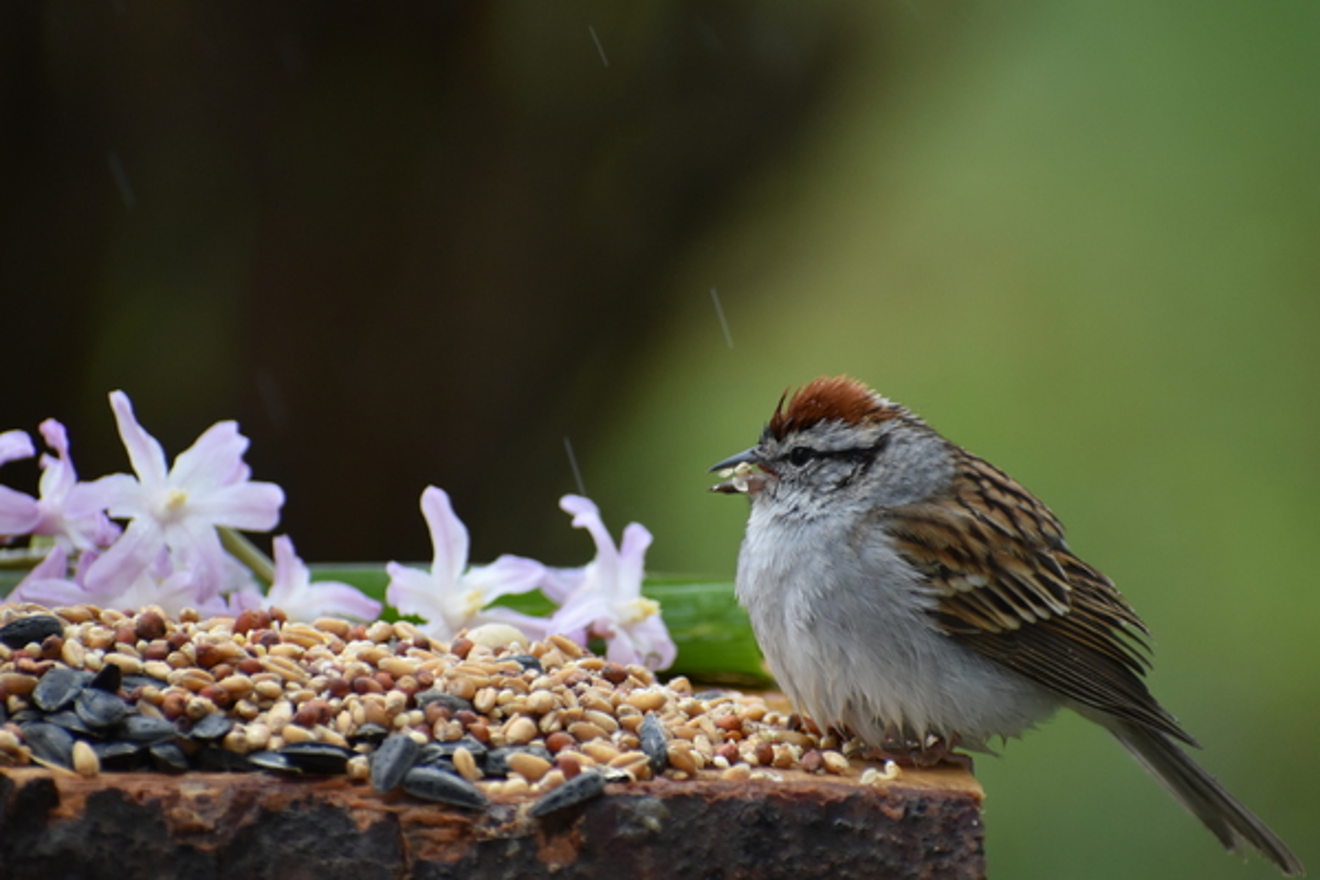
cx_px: 660
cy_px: 440
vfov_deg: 3.1
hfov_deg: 4.6
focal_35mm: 450
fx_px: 16499
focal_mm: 300
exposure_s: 1/320
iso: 800
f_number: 6.3
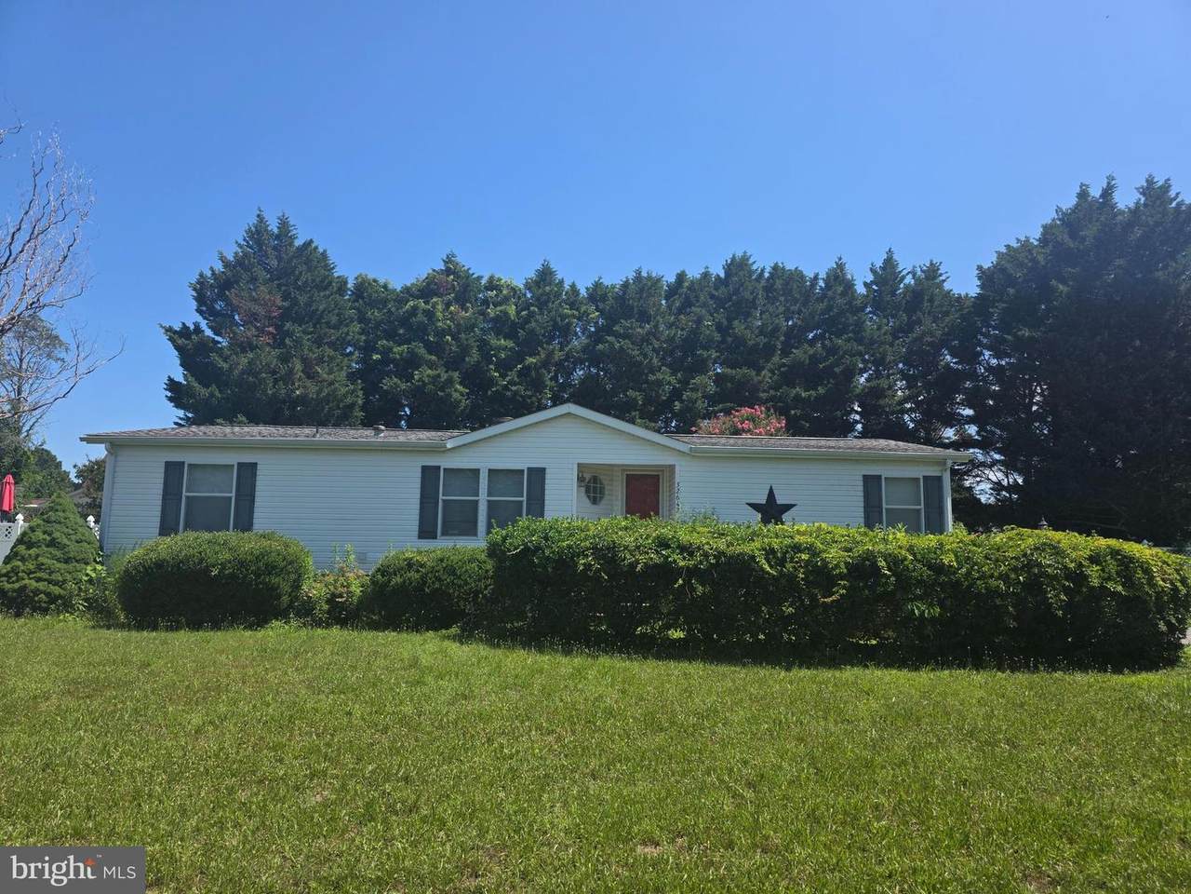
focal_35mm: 23
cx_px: 596
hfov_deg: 73.9
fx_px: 791
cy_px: 447
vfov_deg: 58.9
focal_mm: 6.3
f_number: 1.7
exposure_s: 1/4539
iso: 80
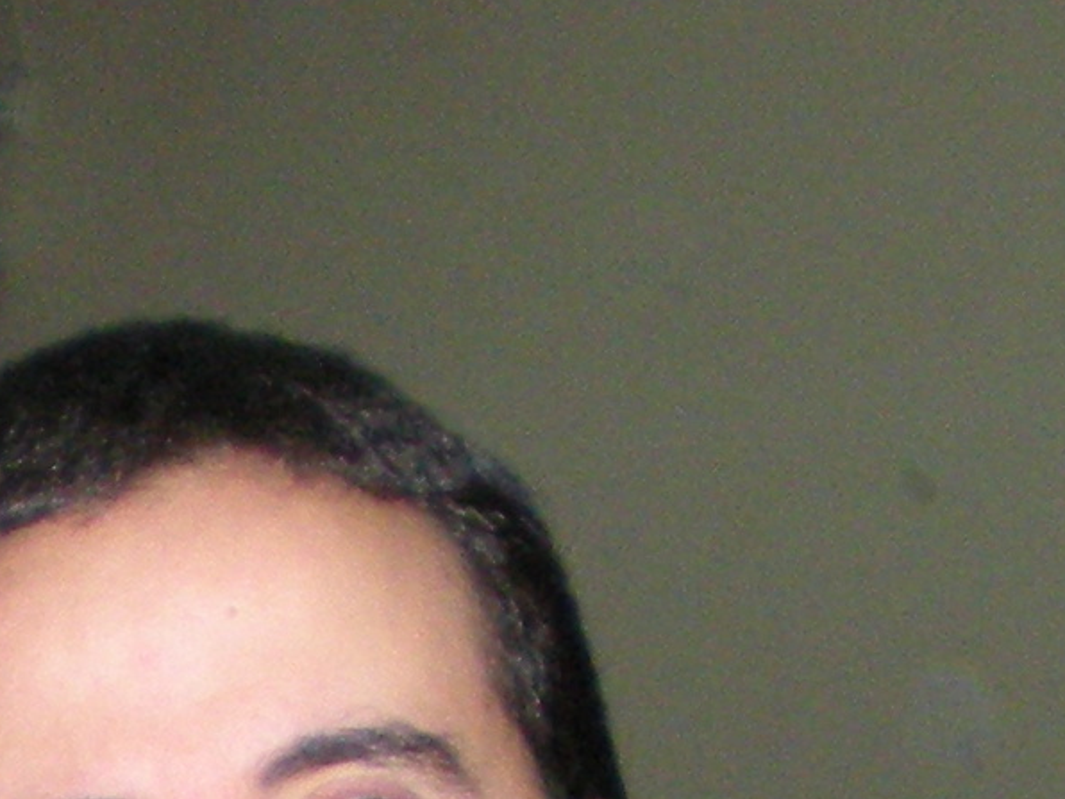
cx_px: -198
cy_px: 2007
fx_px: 6399
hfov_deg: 9.4
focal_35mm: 208
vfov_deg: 6.7
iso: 247
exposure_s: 1/60
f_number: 3.1
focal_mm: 6.3
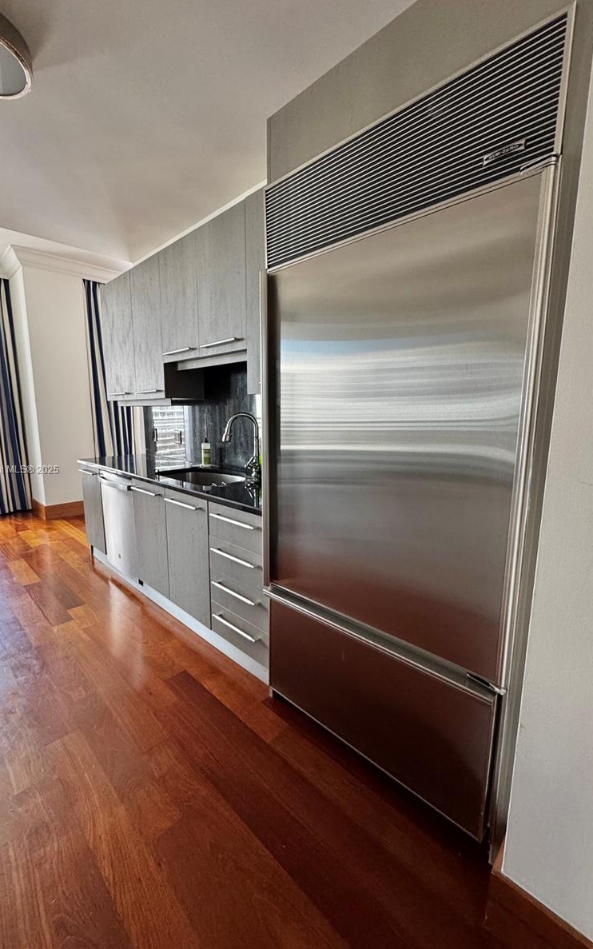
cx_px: 272
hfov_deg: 74.7
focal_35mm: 15
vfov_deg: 101.5
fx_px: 388
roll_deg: +0.2
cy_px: 470
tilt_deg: -9.1
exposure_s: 1/60
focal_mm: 2.22
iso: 400
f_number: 2.2
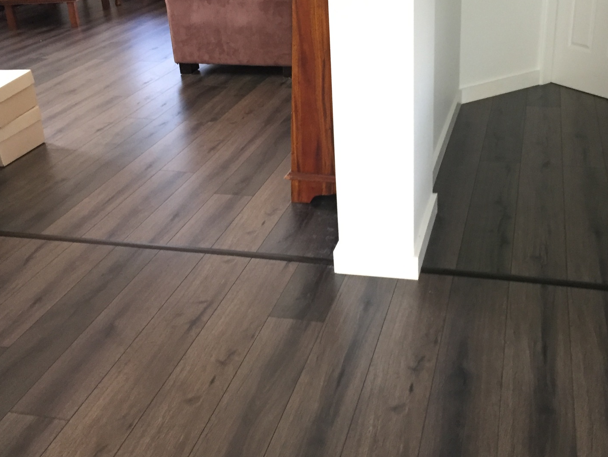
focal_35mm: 42
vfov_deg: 34.3
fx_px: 738
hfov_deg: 44.8
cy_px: 196
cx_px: 327
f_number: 2.2
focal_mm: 4.15
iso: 200
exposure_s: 1/33
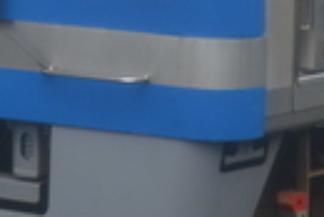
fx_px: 3153
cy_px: -244
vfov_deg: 3.9
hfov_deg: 5.9
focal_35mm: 350
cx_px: 302
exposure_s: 1/125
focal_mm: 38
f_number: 5.6
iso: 220
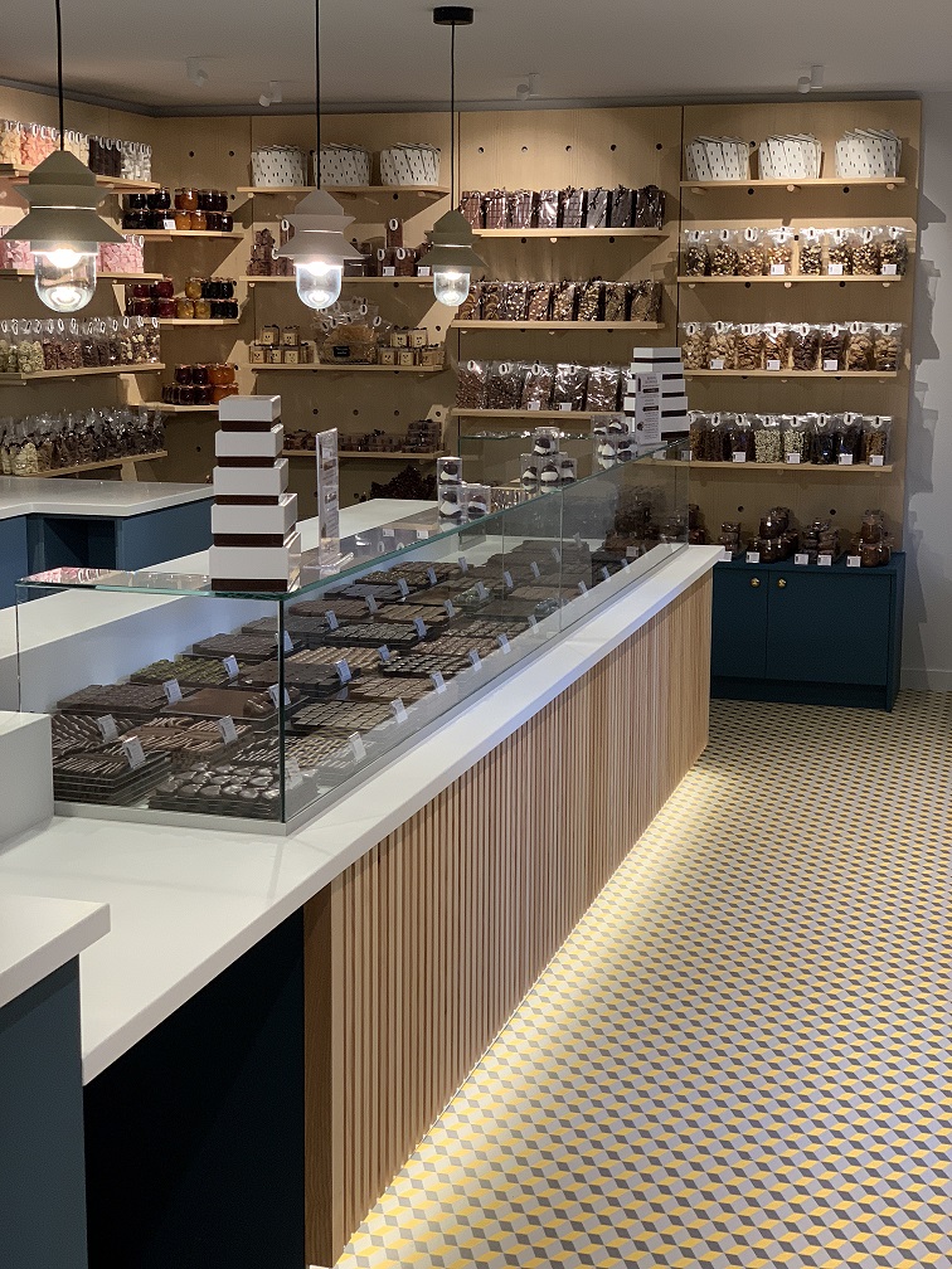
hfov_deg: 28.0
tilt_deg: -9.8
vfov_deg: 36.8
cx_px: 476
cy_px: 634
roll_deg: -0.8
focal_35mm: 52
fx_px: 1907
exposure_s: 1/50
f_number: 2.4
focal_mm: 6
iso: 100
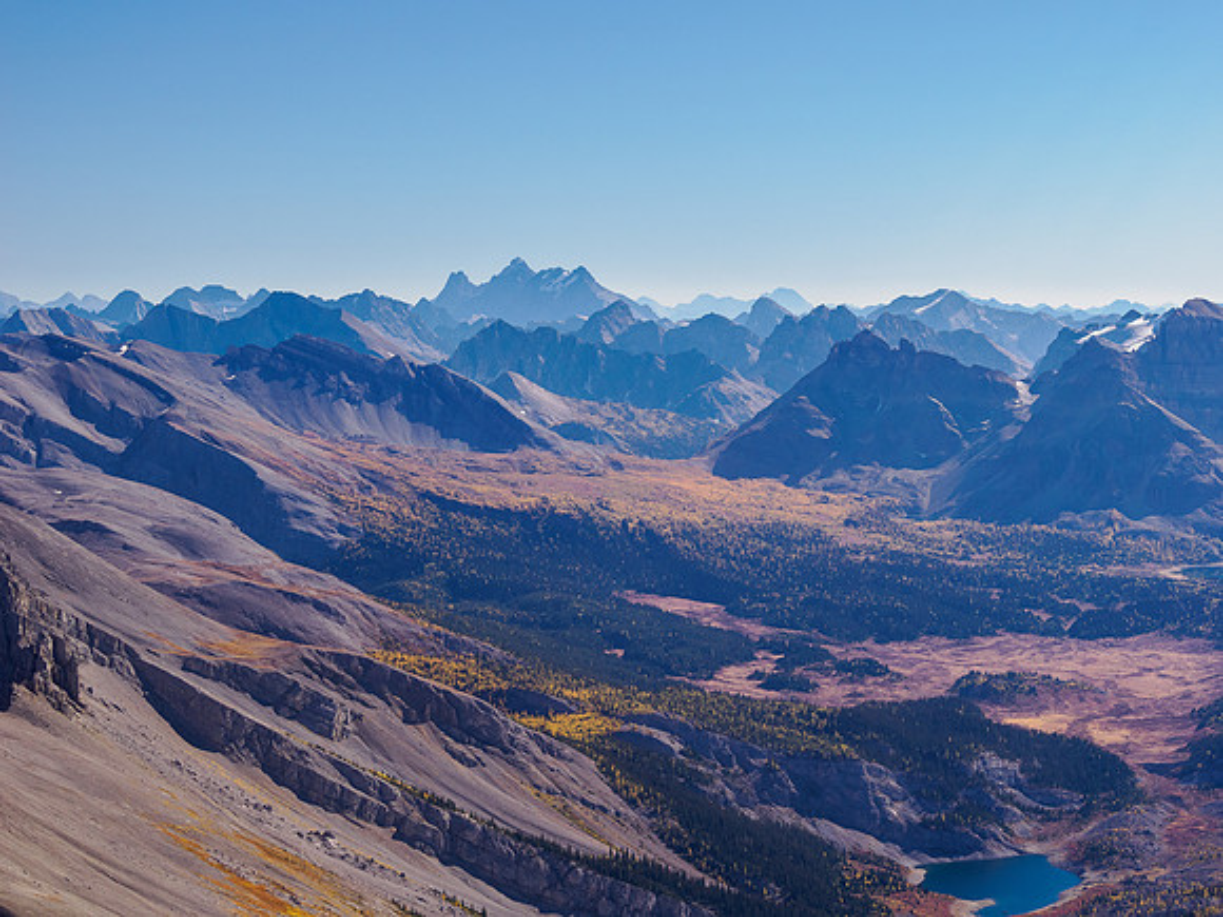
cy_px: 458
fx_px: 3462
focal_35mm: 98
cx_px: 612
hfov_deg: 20.0
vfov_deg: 15.1
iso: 200
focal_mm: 49
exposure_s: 1/160
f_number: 8
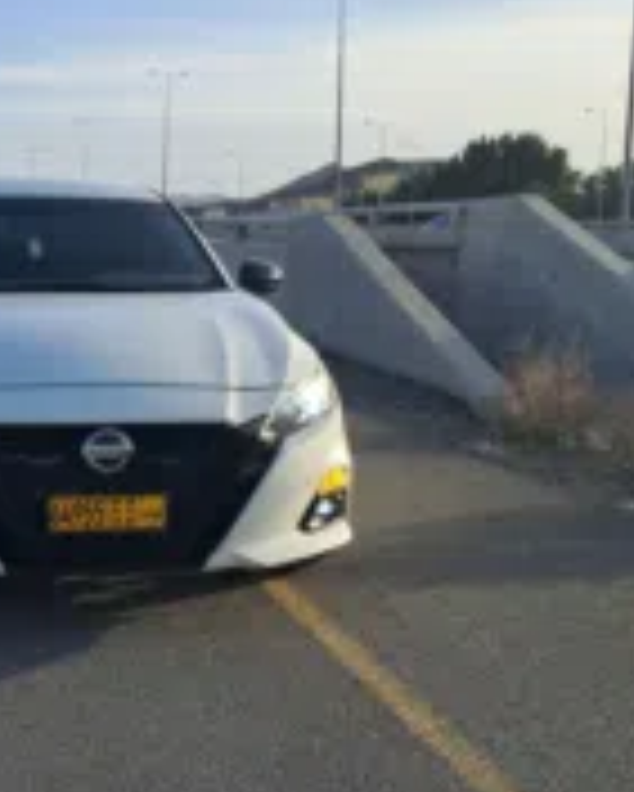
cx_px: 63
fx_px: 1406
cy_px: 450
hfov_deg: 24.7
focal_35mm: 60
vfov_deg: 31.4
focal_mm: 4
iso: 50
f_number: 1.8
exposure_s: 1/440
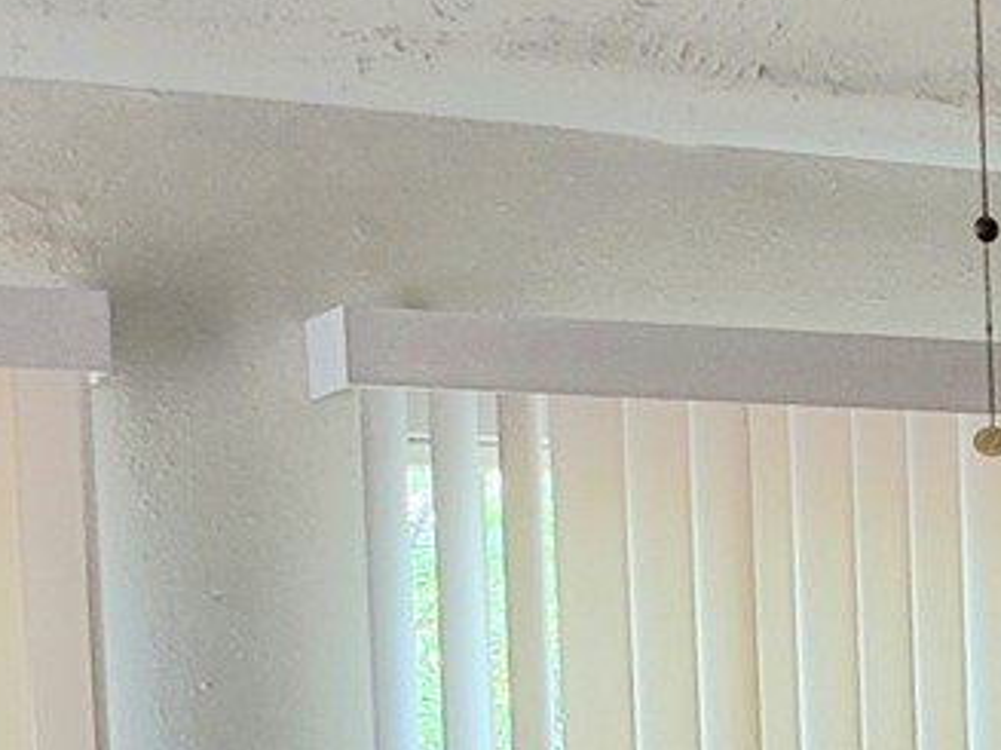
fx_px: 4712
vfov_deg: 8.7
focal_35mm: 163
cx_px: 1647
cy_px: 1396
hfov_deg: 11.5
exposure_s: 1/120
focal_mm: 5.4
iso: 160
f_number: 1.8
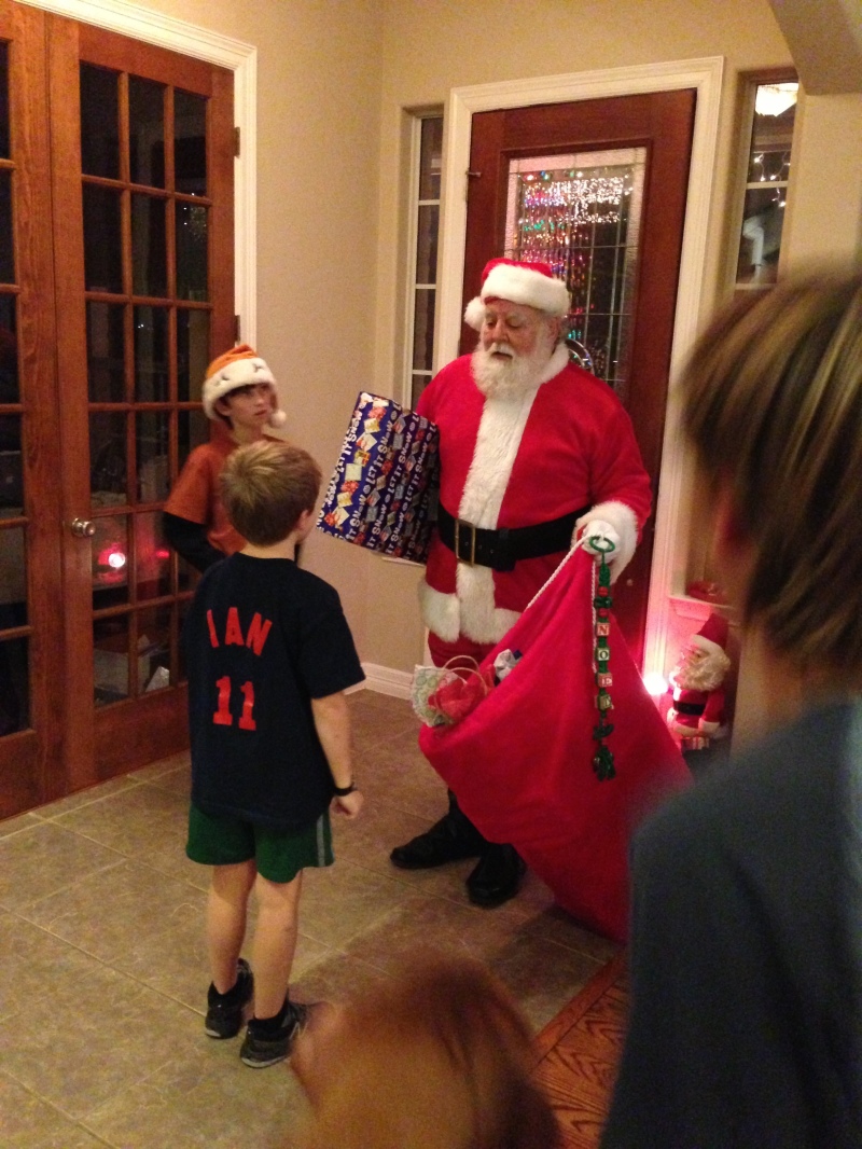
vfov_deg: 55.3
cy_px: 574
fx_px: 1095
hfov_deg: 43.0
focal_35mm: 33
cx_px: 431
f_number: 2.4
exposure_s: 1/15
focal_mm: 4.13
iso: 800
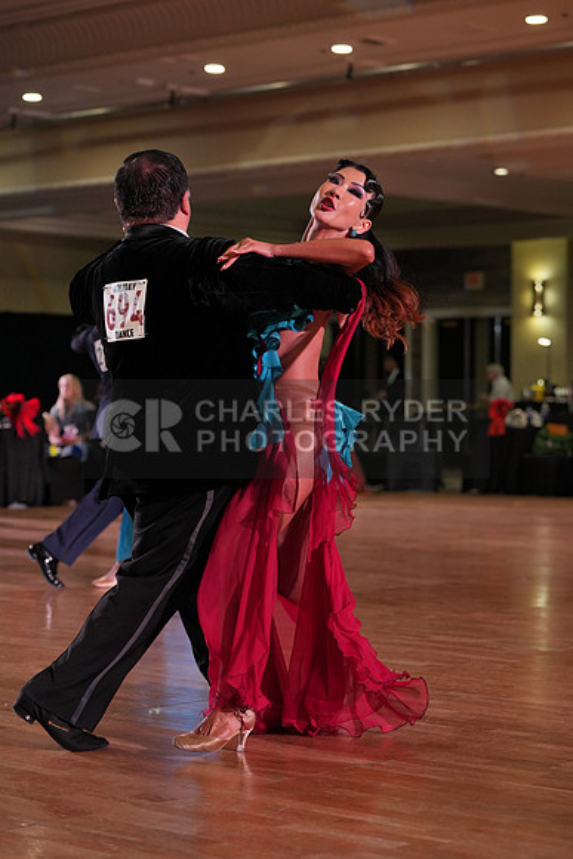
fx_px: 2004
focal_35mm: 84
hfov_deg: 16.3
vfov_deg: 24.2
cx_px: 286
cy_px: 430
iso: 1250
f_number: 4
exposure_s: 1/500
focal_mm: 84
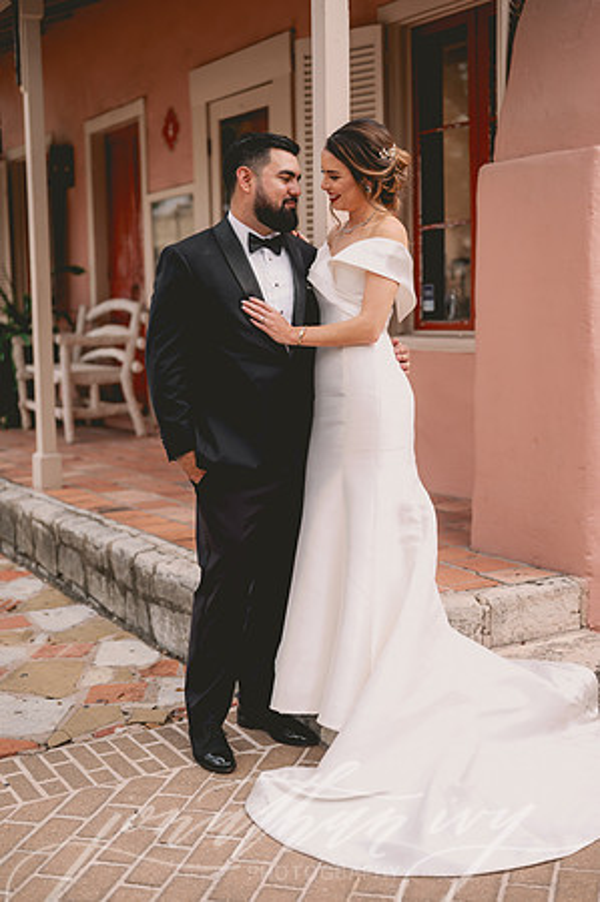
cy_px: 451
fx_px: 1253
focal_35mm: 50
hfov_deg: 26.9
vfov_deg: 39.6
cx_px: 300
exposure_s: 1/500
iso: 64
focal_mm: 50
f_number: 2.2
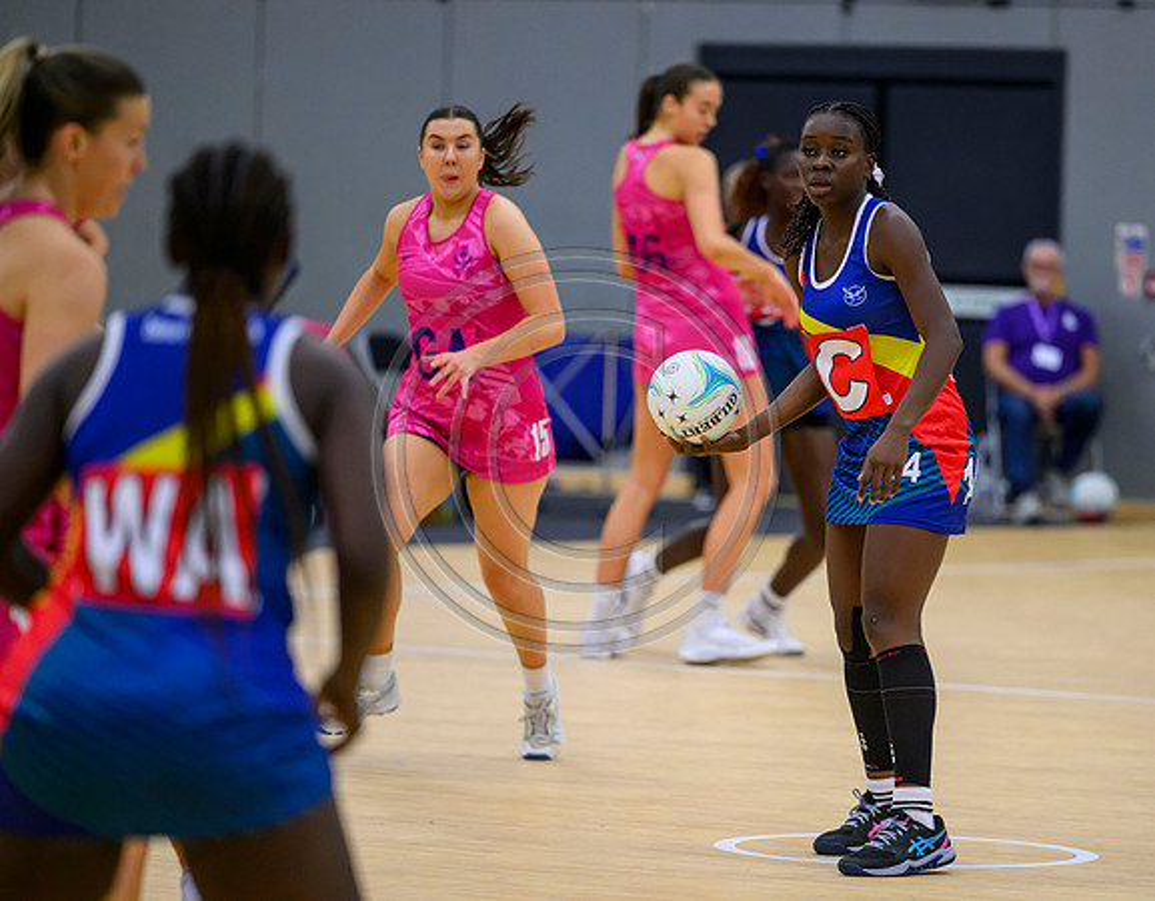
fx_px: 7948
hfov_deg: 8.3
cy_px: 424
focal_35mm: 235
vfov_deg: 6.5
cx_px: 716
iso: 4000
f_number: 2.8
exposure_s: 1/1250
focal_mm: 200
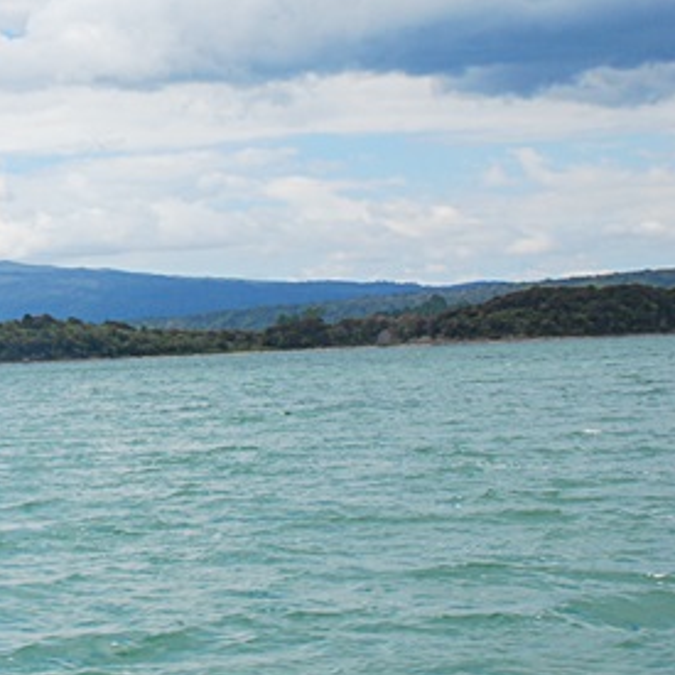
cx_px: -302
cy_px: 255
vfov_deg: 14.6
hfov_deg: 13.9
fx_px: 2625
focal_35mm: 119
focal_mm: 32
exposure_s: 1/60
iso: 200
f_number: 29
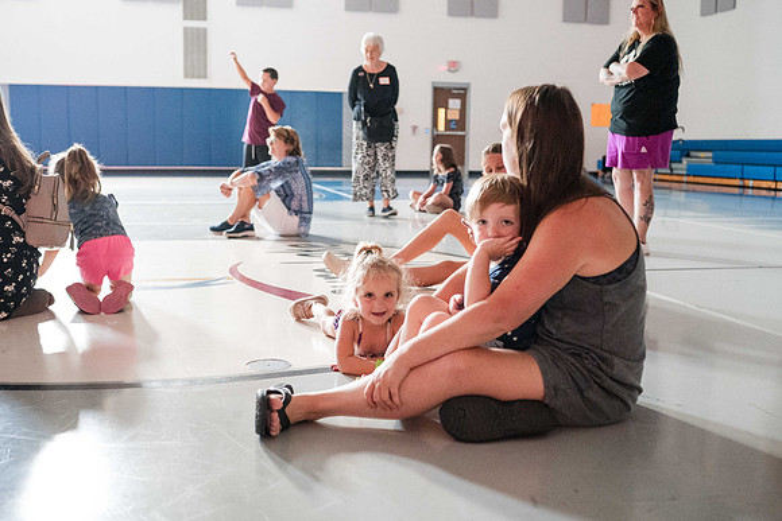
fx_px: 869
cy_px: 259
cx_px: 389
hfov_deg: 48.5
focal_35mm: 40
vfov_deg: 33.4
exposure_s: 1/60
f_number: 2.8
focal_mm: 35
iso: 12800
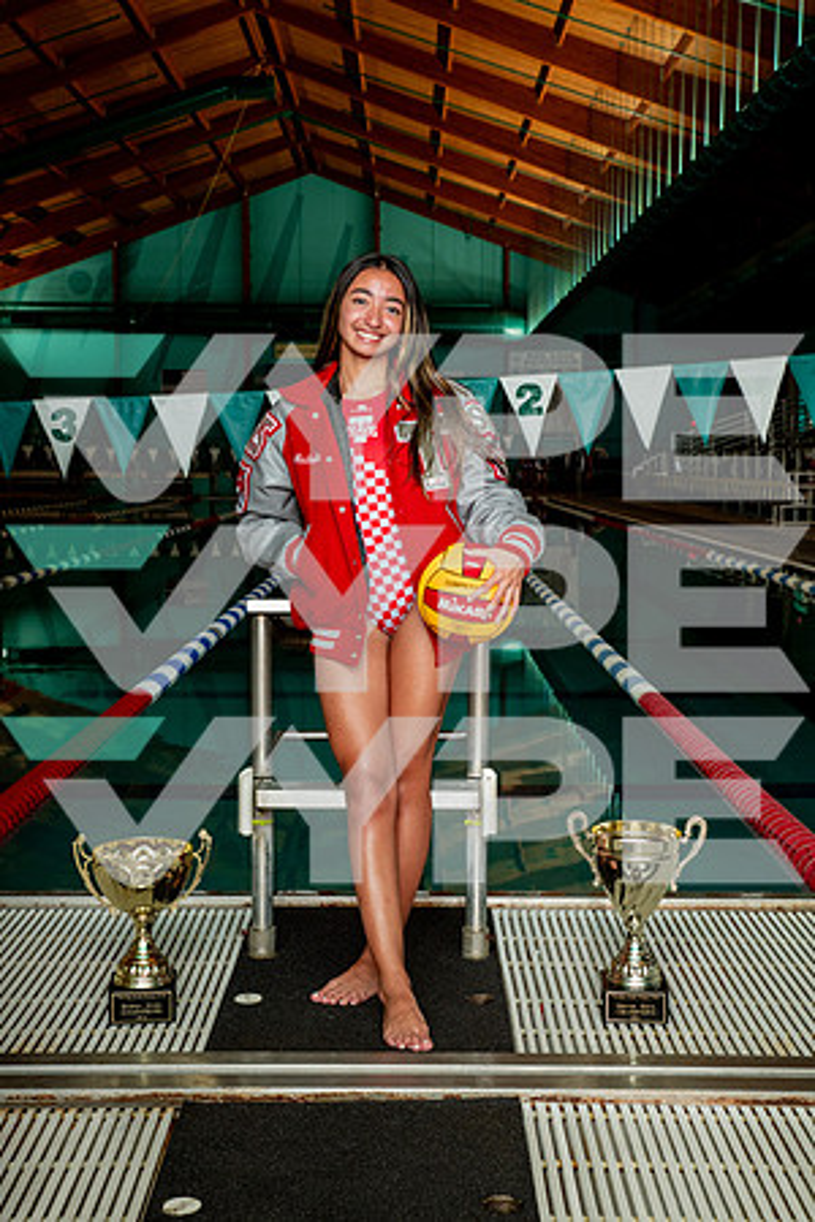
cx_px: 408
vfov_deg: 41.1
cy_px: 611
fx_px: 1630
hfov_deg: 28.1
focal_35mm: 48
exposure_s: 1/200
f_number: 7.1
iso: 800
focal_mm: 48
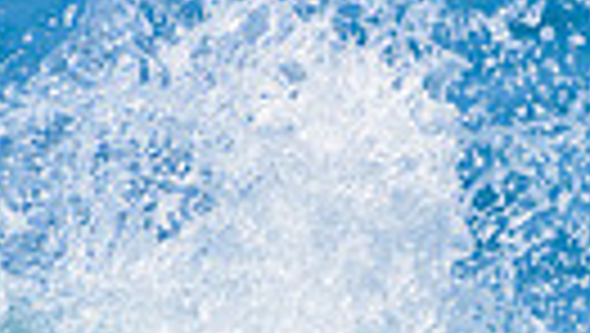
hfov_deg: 0.8
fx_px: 44523
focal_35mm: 2843
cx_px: 952
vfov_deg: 0.4
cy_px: 571
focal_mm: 500
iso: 220
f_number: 5.6
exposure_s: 1/2000
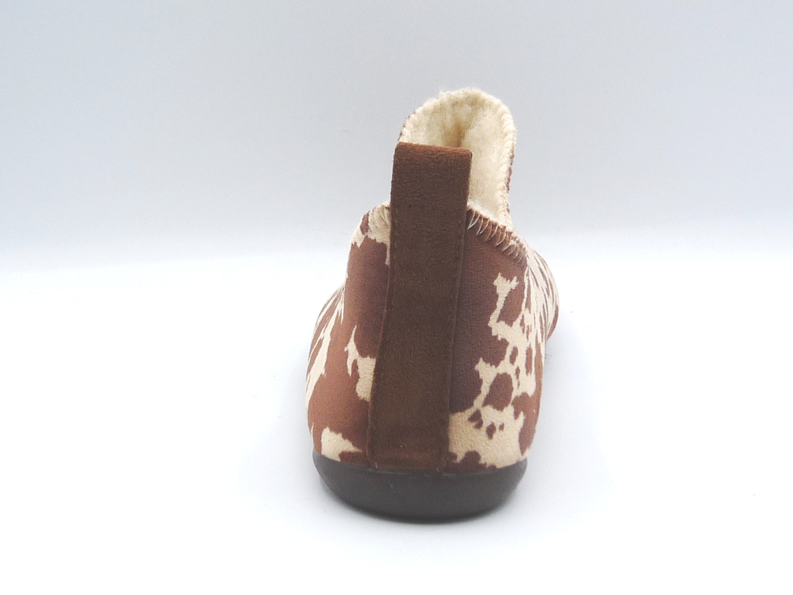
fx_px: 1237
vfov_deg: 27.0
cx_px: 433
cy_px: 276
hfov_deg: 35.5
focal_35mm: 54
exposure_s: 1/200
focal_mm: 4.8
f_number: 5
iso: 100
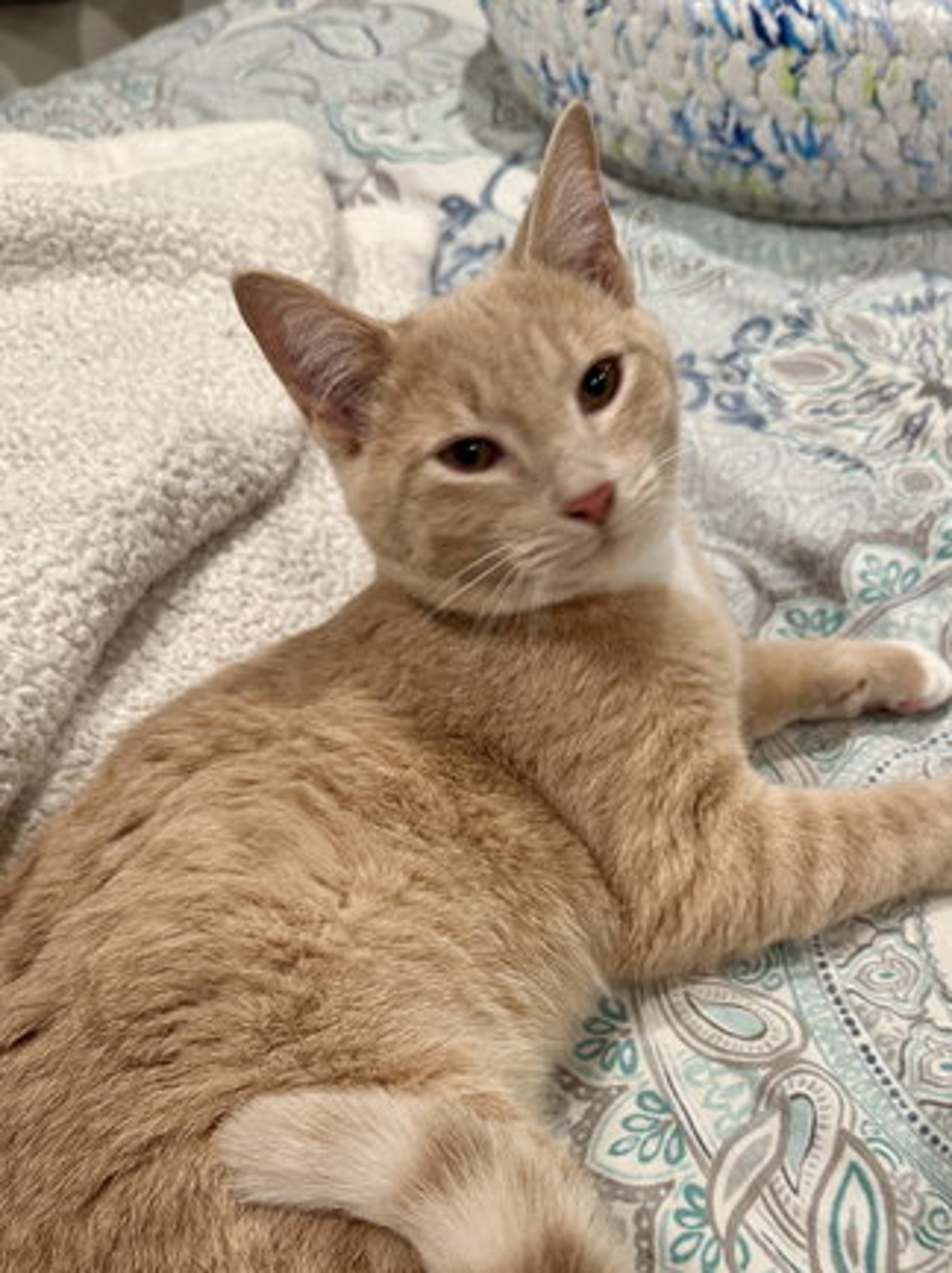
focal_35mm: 37
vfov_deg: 48.7
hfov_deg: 38.5
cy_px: 916
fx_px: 1359
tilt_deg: -50.5
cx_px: 547
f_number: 1.78
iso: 200
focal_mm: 6.86
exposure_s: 1/60
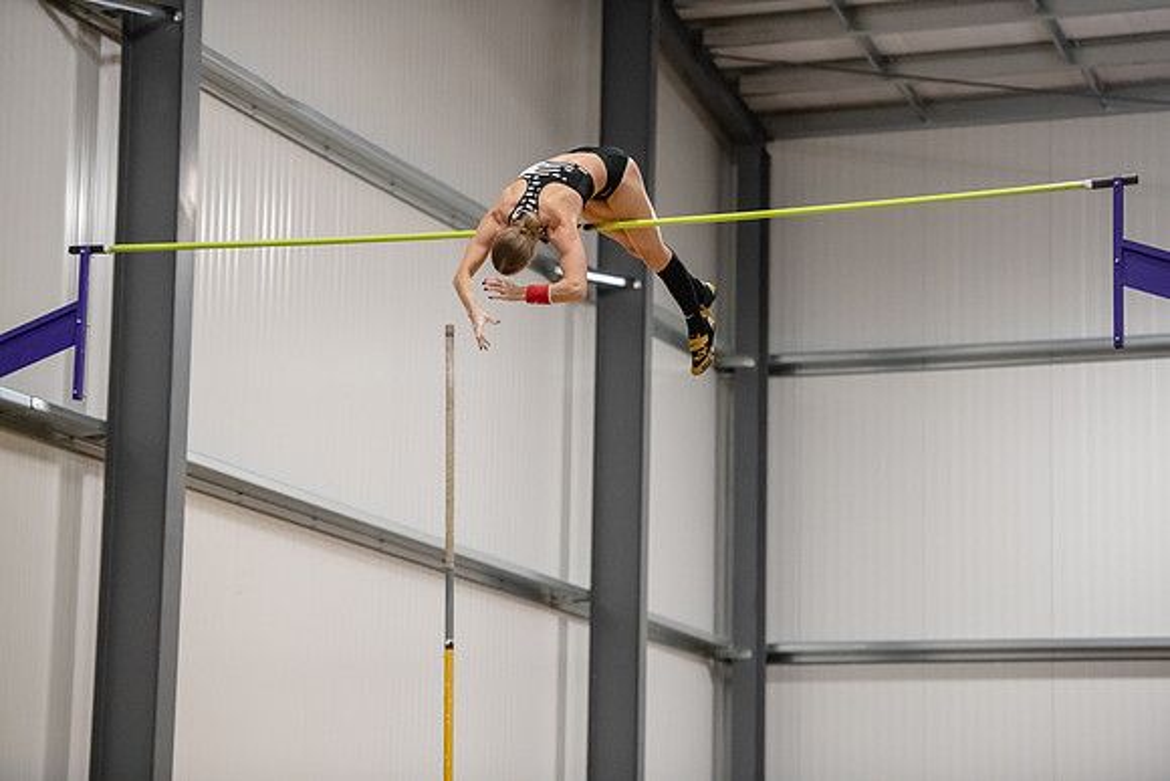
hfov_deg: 17.1
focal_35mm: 120
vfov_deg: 11.4
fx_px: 3901
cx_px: 585
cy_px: 390
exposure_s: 1/800
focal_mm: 120
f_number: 2.8
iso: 6400
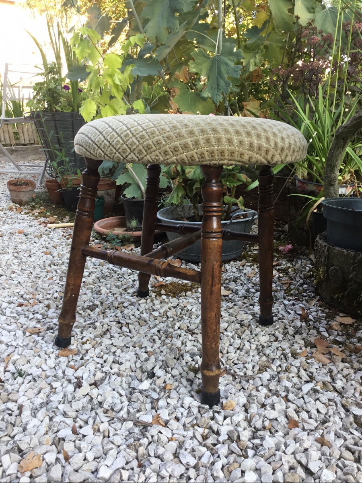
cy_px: 242
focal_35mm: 31
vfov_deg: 58.4
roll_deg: +0.0
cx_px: 181
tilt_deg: -13.2
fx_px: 432
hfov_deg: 45.4
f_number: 2.4
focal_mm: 3.3
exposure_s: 1/100
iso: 40
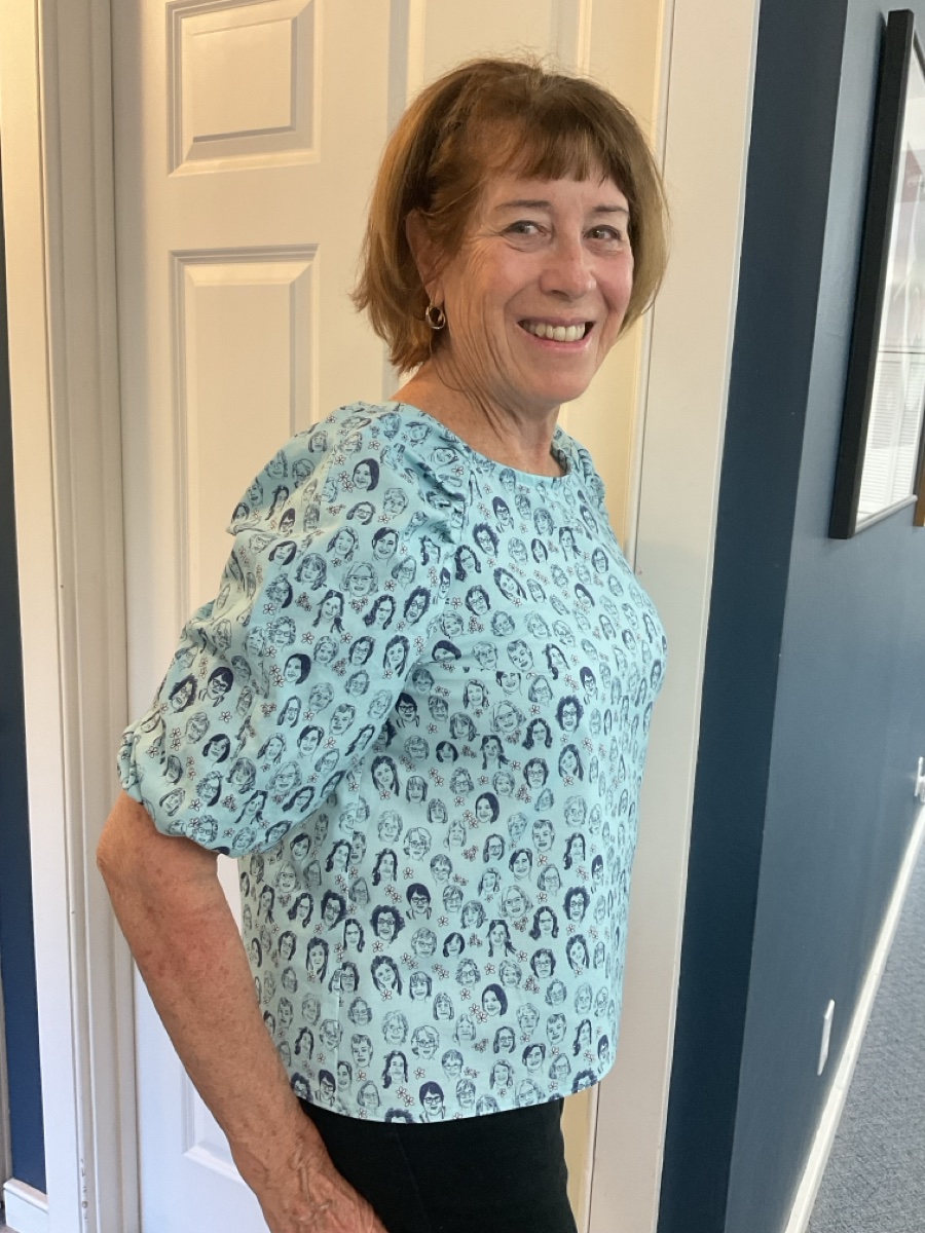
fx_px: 1033
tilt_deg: -11.4
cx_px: 462
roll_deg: -3.3
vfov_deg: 61.7
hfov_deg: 48.2
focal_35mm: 29
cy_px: 616
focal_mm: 3
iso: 125
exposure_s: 1/60
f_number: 1.8
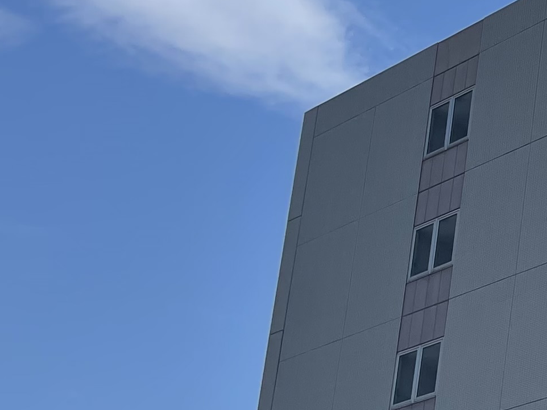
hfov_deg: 14.5
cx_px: 1140
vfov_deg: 13.3
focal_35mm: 109
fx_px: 1722
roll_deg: -0.5
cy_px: 438
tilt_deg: +15.2
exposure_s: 1/6897
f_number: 1.6
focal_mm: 4.2
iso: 32
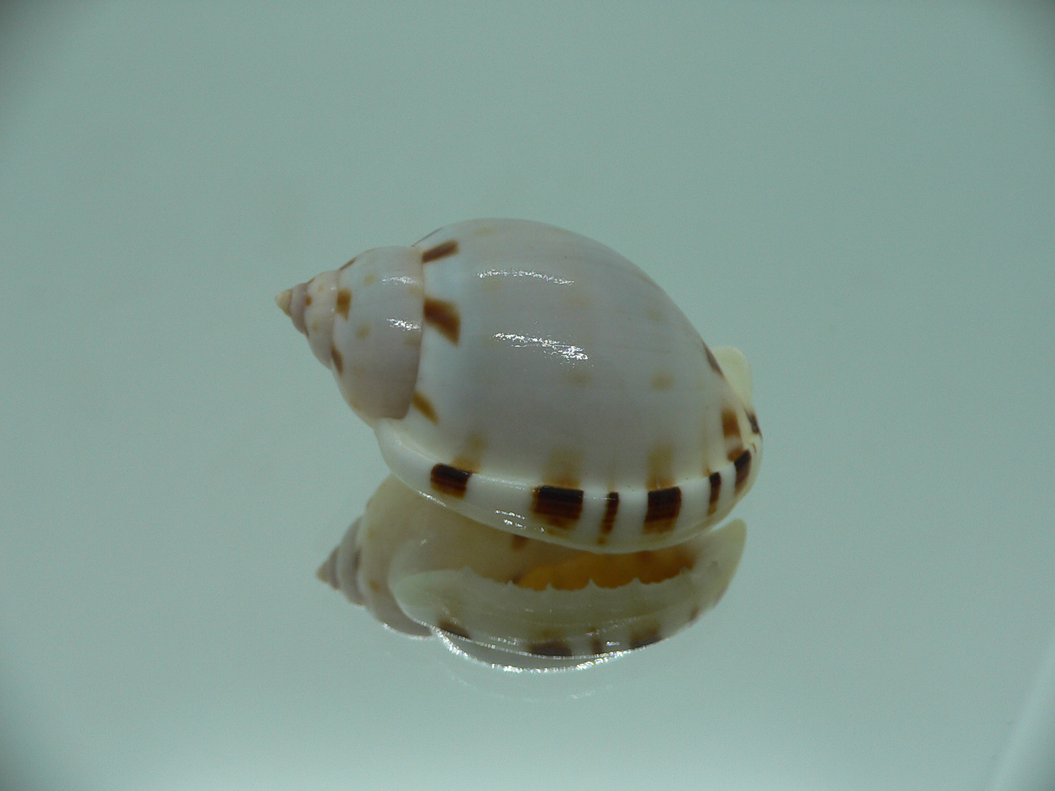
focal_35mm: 35
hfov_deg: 52.6
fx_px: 1067
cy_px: 396
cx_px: 528
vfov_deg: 40.7
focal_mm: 4.6
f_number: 2.8
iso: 80
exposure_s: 1/60
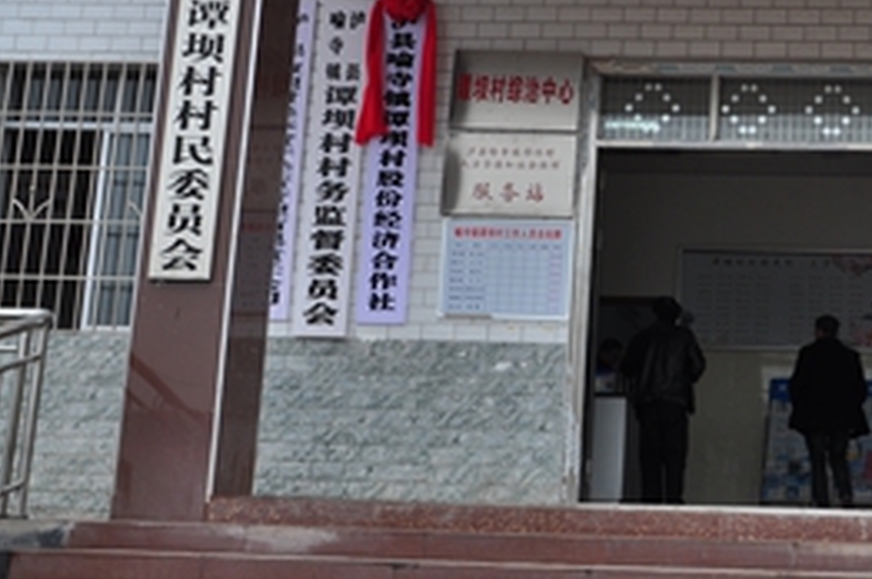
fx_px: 1524
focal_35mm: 63
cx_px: 829
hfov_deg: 30.2
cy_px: 233
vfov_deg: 21.5
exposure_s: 1/125
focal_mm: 22
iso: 200
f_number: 5.6
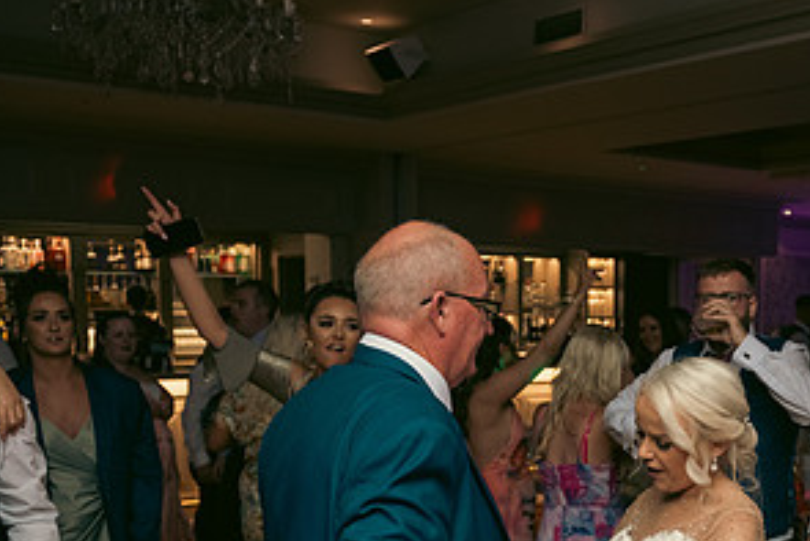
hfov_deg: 36.0
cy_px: 438
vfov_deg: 25.1
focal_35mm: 53
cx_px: 670
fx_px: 1193
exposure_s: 1/160
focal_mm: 27
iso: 800
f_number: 3.5
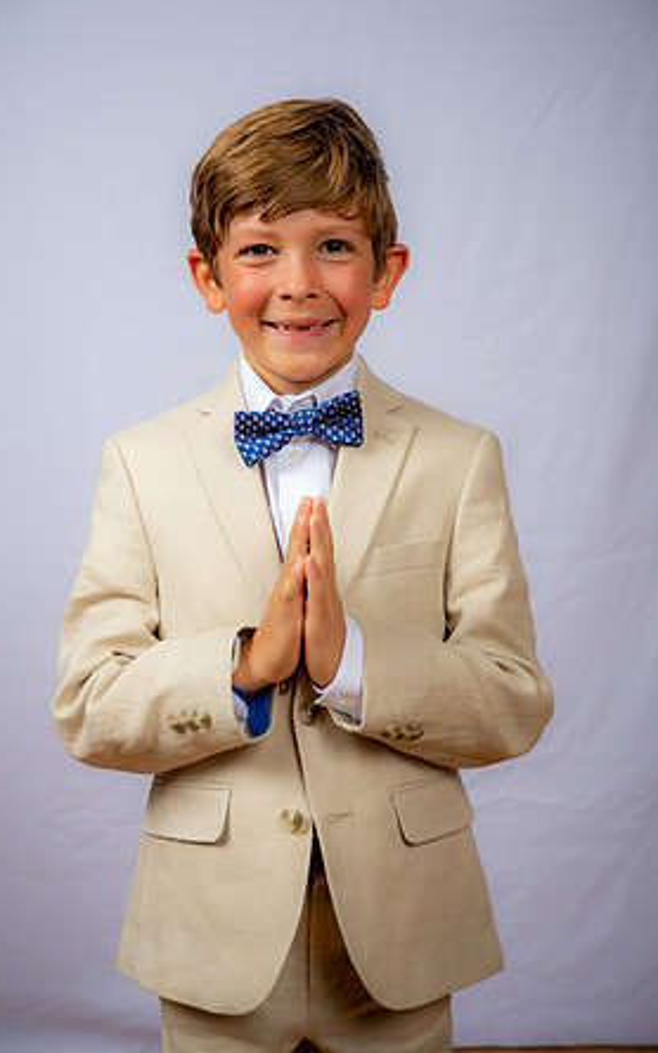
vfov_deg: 28.6
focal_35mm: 72
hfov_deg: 18.1
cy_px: 528
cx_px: 342
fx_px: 2067
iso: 250
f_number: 6.3
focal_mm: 70
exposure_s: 1/160
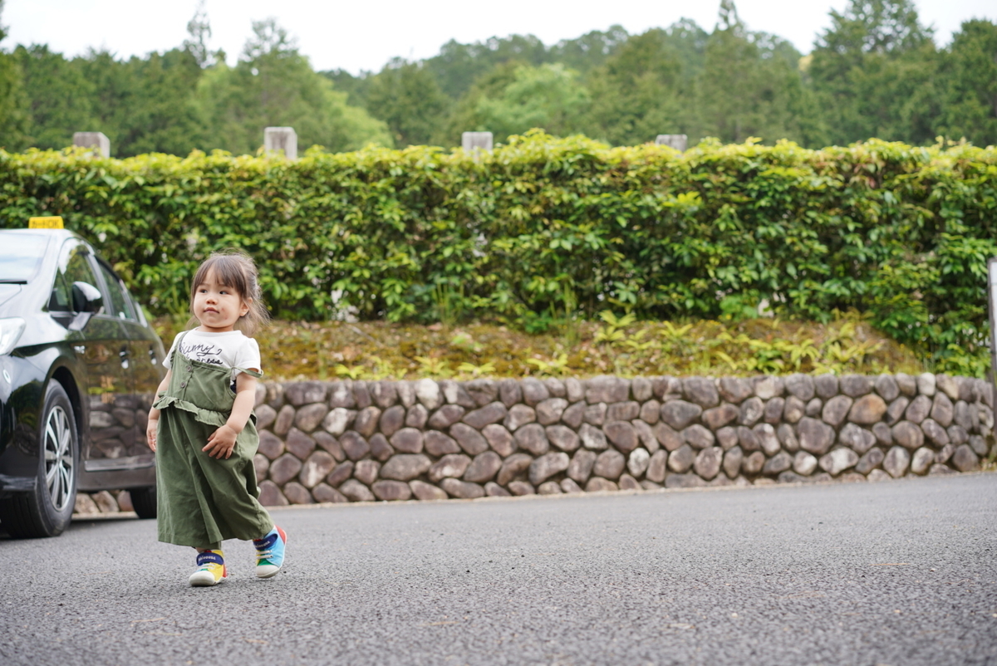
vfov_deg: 24.7
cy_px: 333
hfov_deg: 36.2
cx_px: 498
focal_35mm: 55
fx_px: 1524
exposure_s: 1/400
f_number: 3.5
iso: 100
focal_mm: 55
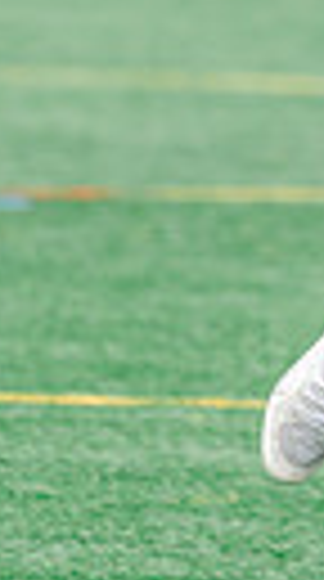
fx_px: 23753
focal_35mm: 1546
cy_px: -151
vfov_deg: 1.4
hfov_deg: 0.8
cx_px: 878
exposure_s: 1/640
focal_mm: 200
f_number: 3.2
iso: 250
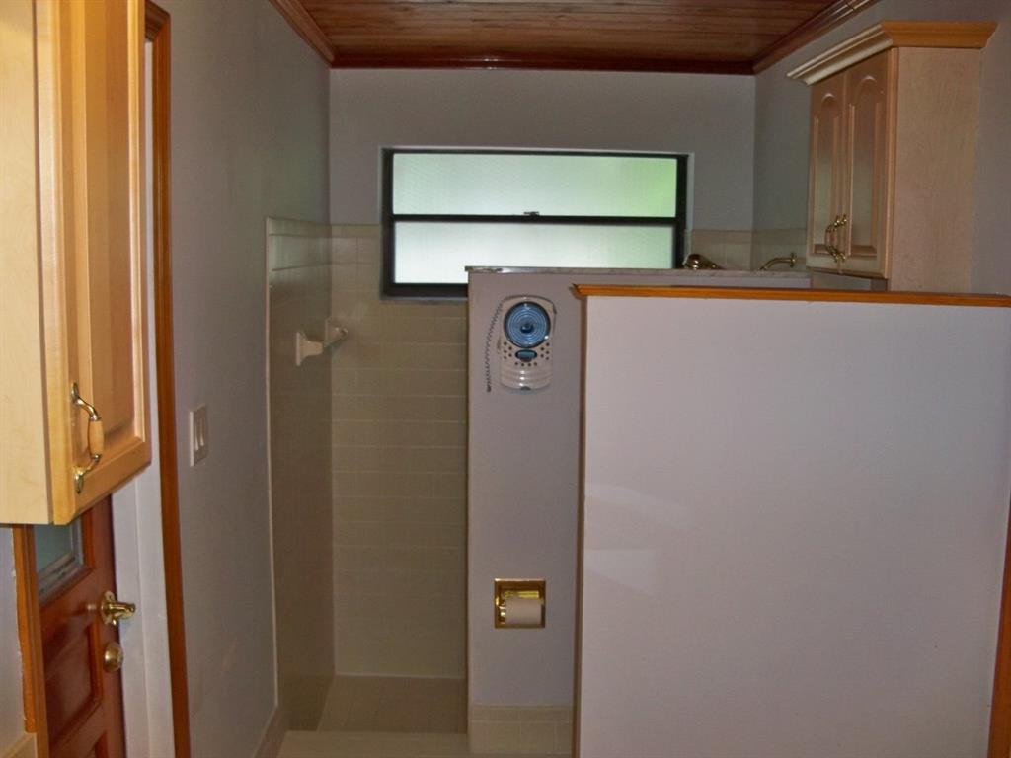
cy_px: 379
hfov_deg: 52.6
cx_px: 506
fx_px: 1022
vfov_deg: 40.7
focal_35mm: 35
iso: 200
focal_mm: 6.2
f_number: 3.5
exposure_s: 1/30
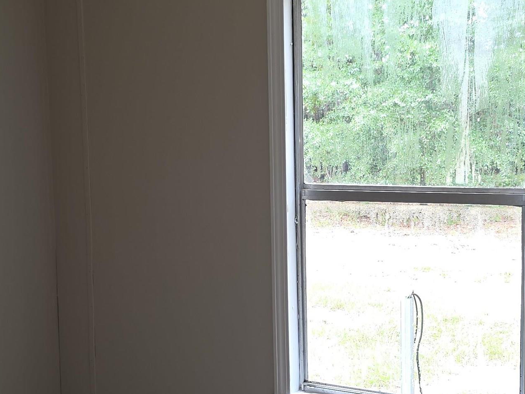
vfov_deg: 26.0
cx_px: 295
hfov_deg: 34.3
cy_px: 239
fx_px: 849
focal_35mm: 56
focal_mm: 6.3
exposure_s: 1/60
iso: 40
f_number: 1.7
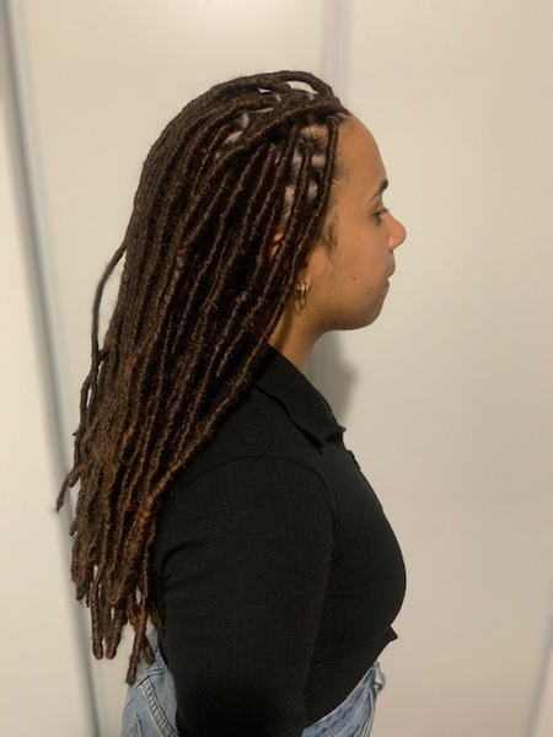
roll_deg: -0.4
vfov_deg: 67.3
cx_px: 276
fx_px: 554
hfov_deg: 53.1
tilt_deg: -17.8
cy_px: 368
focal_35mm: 26
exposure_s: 1/33
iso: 400
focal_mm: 4.25
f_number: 1.8
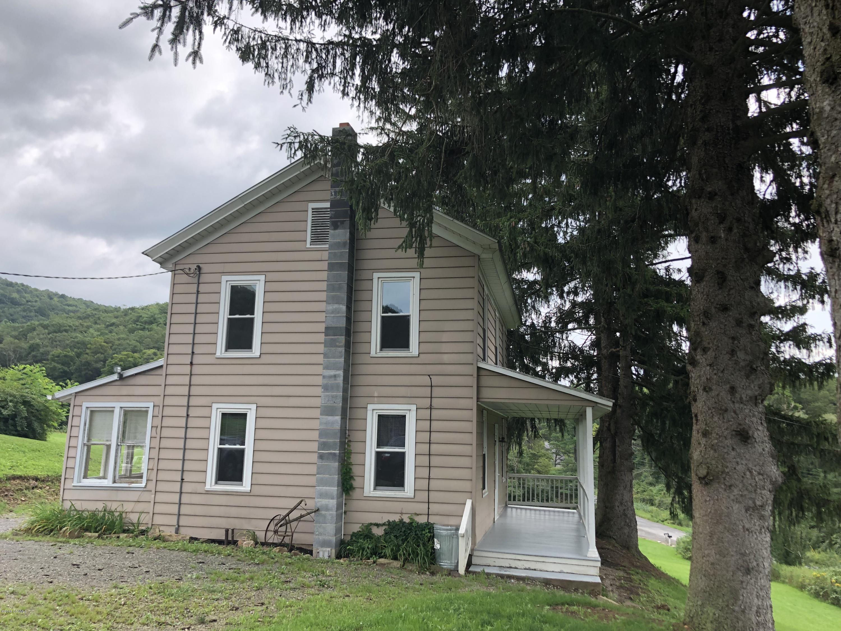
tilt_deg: +7.5
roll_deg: -2.6
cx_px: 420
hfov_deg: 61.7
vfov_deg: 48.2
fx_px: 705
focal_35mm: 29
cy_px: 316
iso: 20
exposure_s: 1/475
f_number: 1.8
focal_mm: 3.99
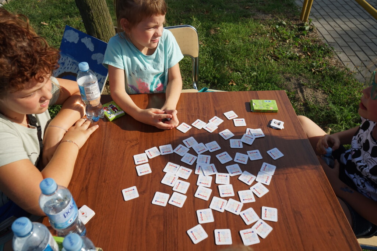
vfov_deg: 46.4
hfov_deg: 65.5
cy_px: 126
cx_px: 188
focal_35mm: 28
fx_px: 293
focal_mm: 28
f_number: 7.1
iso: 100
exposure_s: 1/250
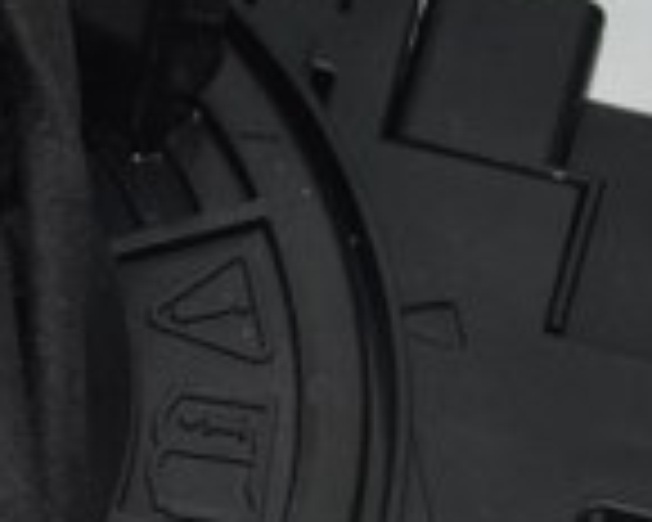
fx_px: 6542
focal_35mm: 339
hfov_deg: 5.6
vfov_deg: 4.6
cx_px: -490
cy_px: 286
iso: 360
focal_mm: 34
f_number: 5
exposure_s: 1/125
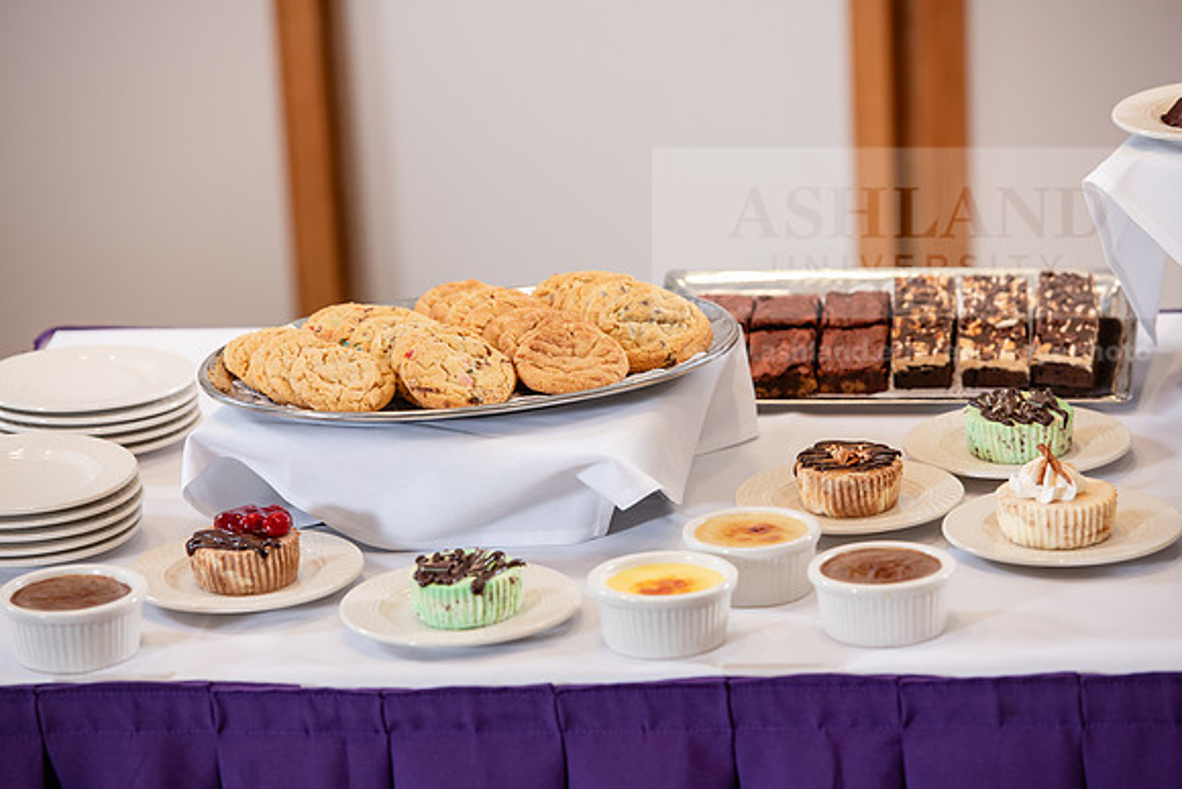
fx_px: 5254
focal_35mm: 160
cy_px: 394
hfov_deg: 12.8
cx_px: 591
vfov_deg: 8.6
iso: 640
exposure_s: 1/160
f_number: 4.5
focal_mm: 160
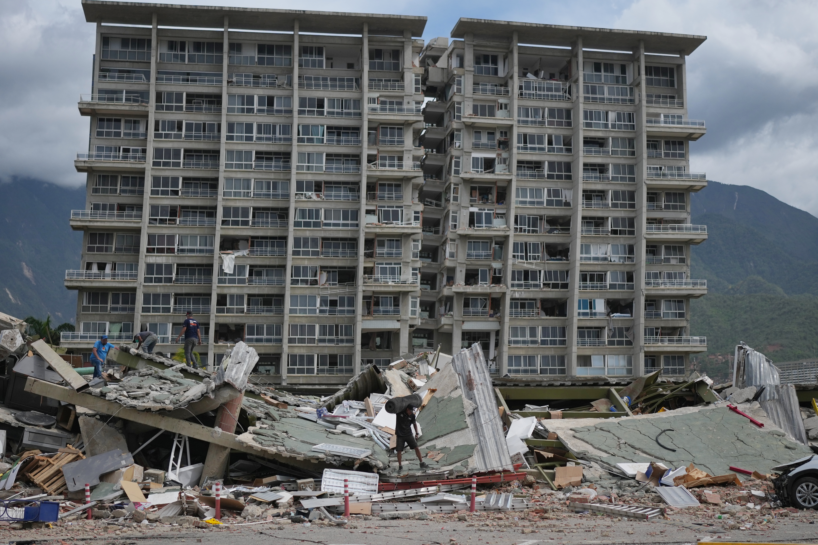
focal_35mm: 52
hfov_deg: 38.2
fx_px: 1181
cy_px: 272
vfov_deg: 26.0
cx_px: 409
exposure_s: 1/32000
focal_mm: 35
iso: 250
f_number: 1.4
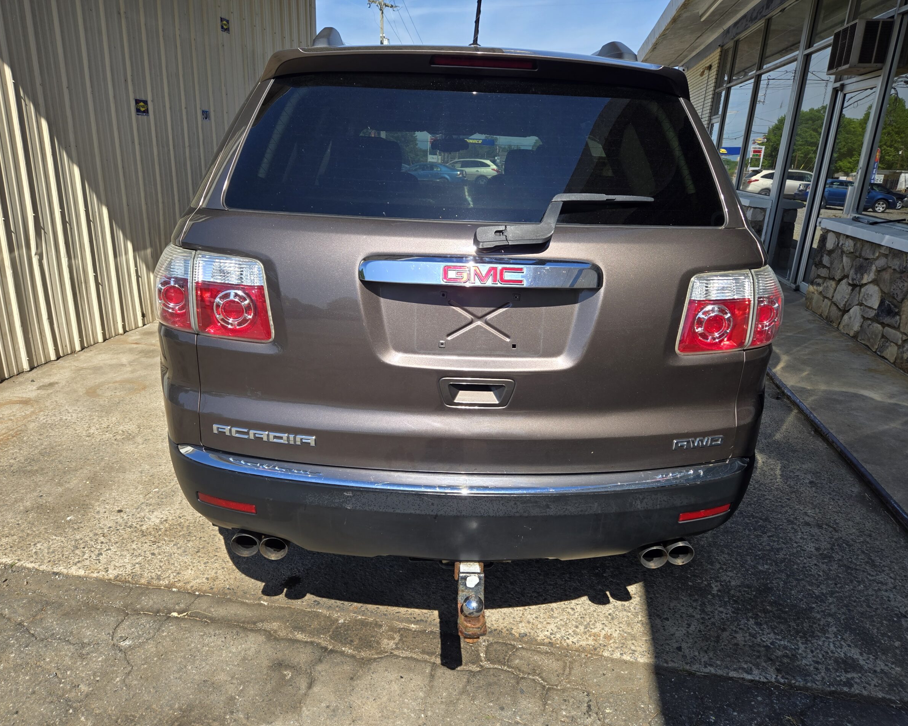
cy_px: 363
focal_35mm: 24
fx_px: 645
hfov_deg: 70.3
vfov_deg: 58.8
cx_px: 444
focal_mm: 5.4
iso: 25
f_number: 1.8
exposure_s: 1/1189
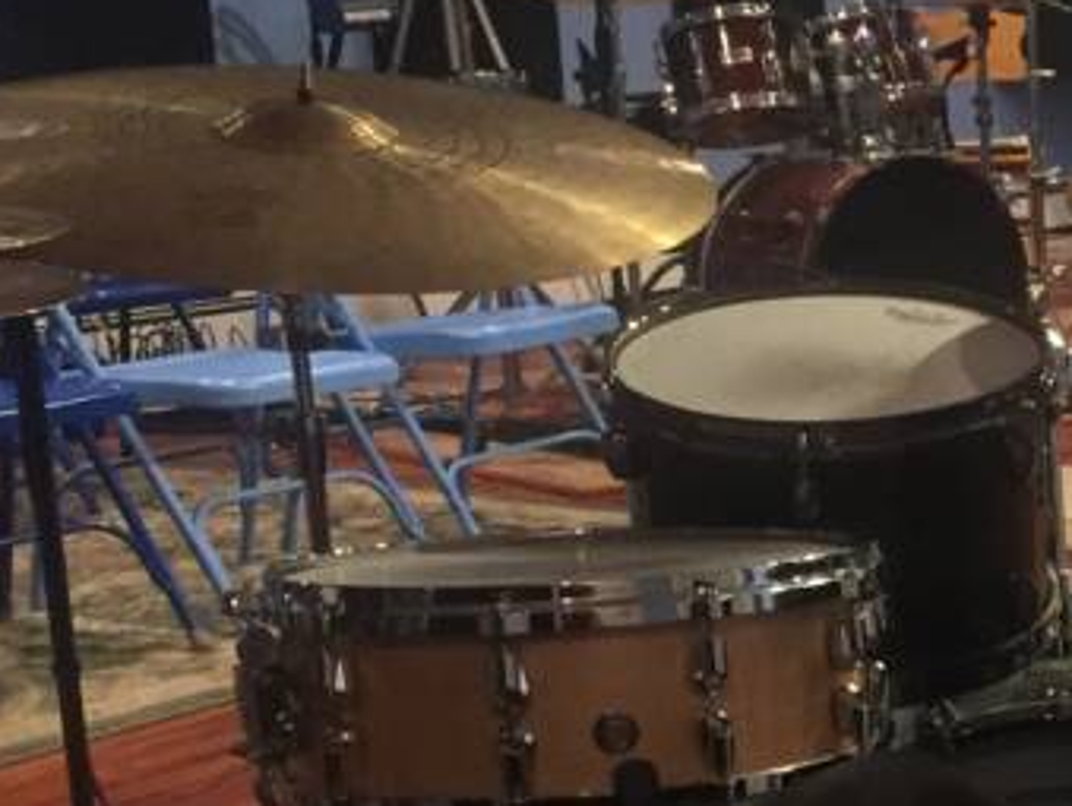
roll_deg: -0.3
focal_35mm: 100
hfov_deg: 18.1
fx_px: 3100
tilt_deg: -15.5
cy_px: 743
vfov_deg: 14.6
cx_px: 1464
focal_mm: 4.15
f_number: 2.2
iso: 200
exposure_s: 1/30
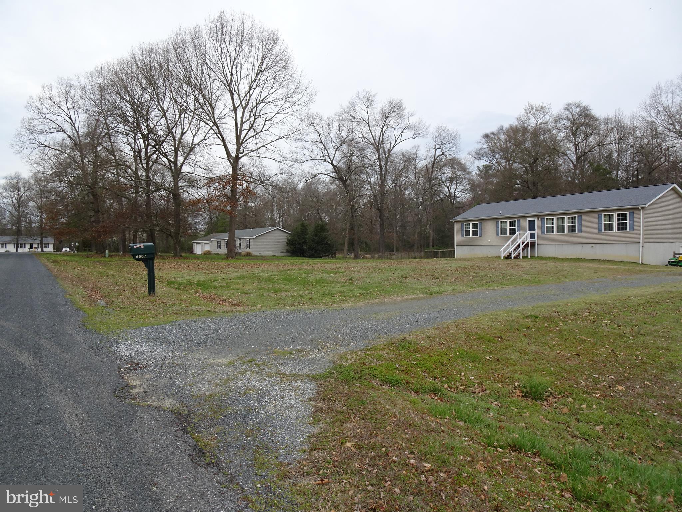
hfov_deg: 71.6
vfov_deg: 56.8
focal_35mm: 24
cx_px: 341
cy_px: 256
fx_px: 473
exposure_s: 1/500
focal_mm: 4.1
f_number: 3.5
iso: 80
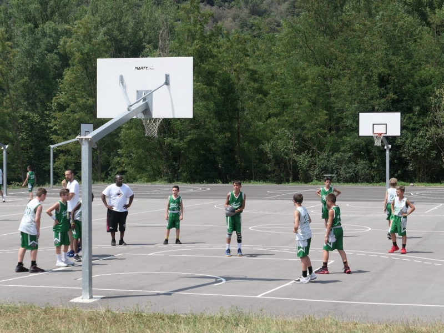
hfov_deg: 24.1
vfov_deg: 18.2
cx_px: 222
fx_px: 1039
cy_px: 166
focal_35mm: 81
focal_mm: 26.4
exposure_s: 1/1600
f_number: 3.2
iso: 125
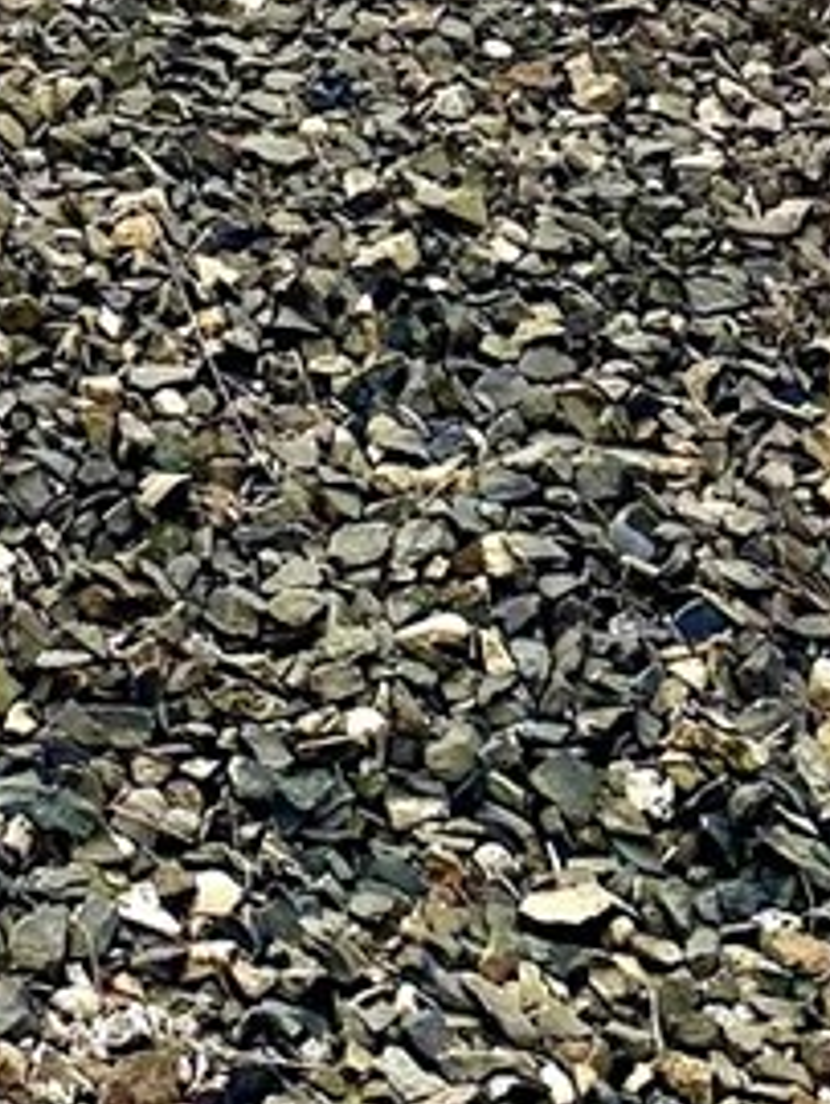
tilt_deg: -4.4
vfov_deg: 12.5
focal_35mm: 128
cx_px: -732
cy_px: -1439
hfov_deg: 10.8
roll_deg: -0.1
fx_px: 4086
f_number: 1.78
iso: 80
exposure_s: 1/10309
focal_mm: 6.76
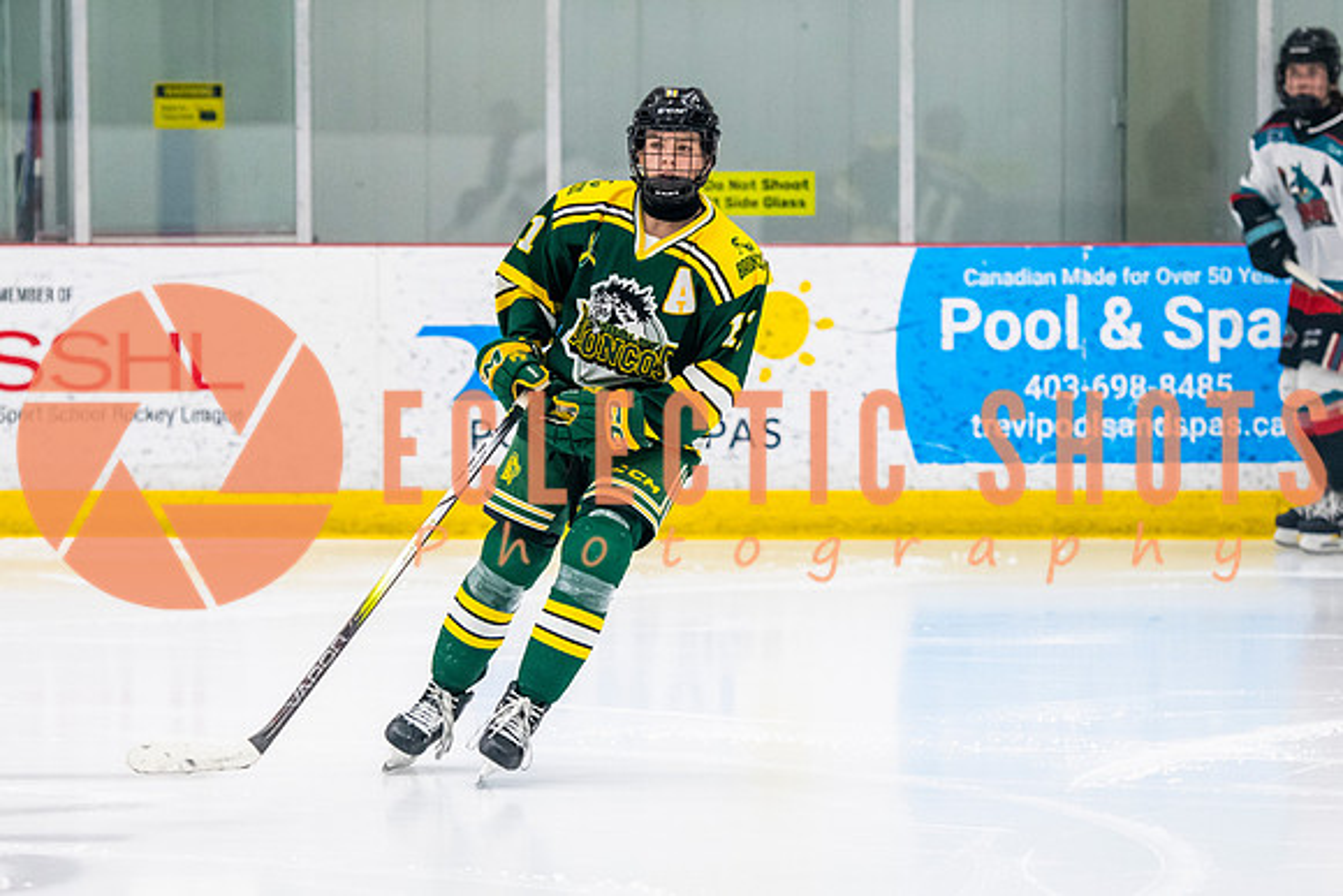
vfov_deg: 6.8
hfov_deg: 10.1
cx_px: 672
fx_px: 7571
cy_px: 439
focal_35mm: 203
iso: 2500
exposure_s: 1/640
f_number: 3.2
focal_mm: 122
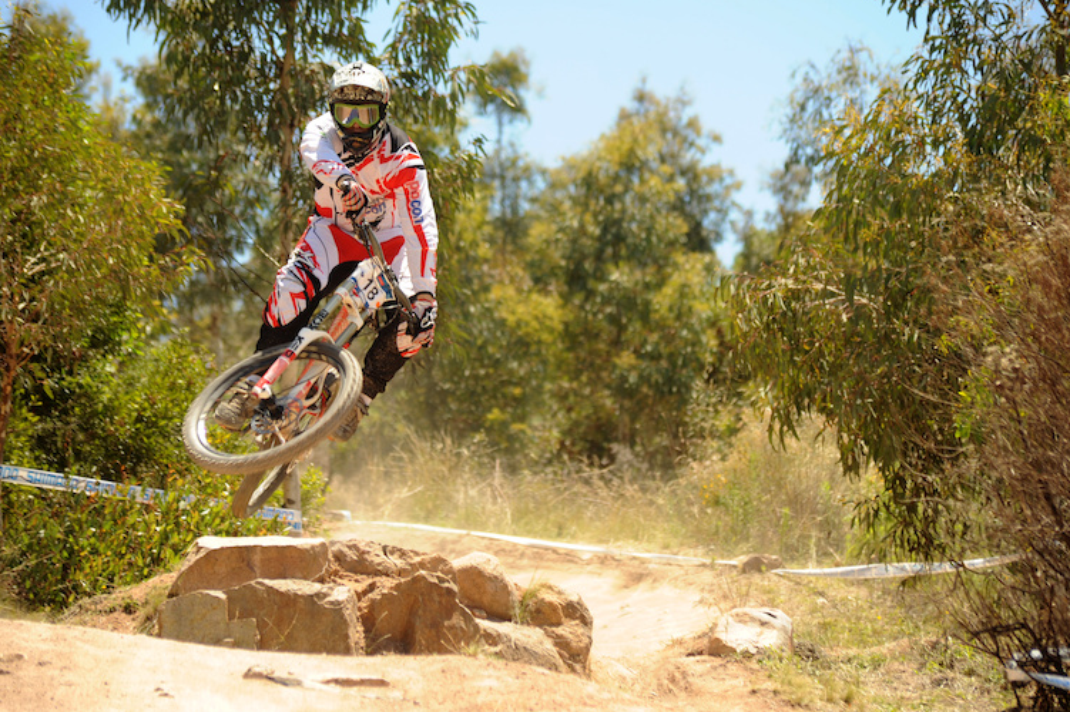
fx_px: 5377
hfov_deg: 11.4
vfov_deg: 7.6
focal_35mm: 181
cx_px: 541
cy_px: 336
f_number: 6.3
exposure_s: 1/500
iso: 250
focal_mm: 170
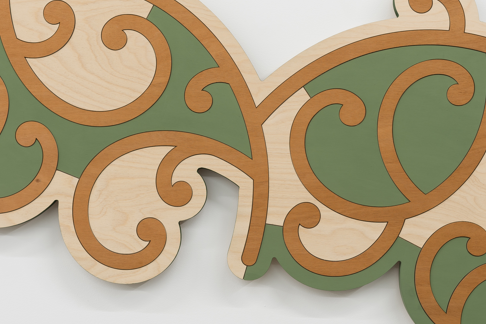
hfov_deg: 21.7
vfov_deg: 14.6
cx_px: 258
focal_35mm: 94
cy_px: 158
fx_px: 1269
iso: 50
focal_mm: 50
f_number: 8
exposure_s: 1
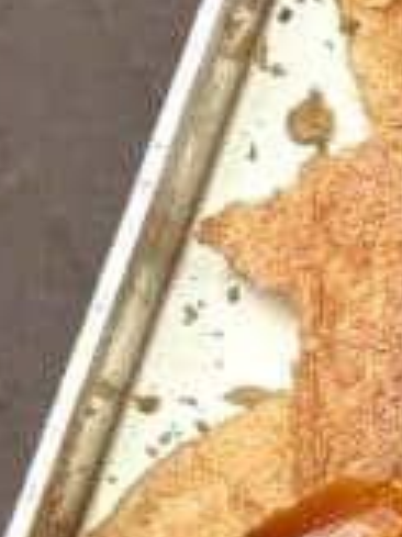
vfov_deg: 10.2
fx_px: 2744
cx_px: 758
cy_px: 1117
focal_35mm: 177
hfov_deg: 8.0
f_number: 2.2
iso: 40
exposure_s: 1/342
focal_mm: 2.22
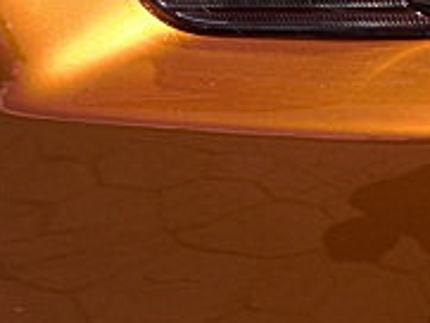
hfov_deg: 14.5
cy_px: 183
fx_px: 1579
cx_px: 637
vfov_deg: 11.7
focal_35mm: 127
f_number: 2.8
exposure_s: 1/640
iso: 50
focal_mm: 6.3
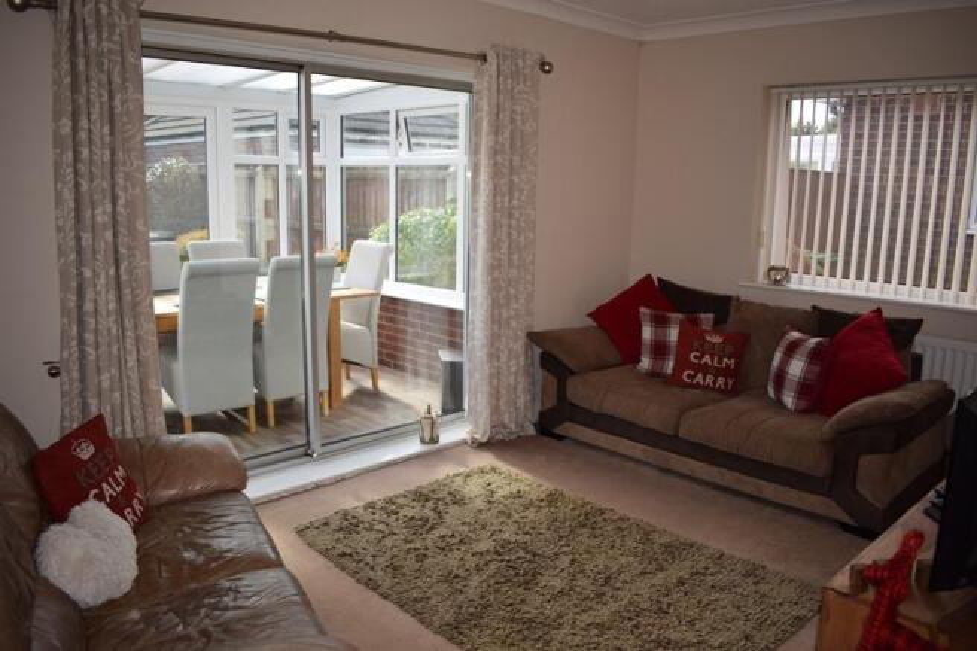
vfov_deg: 47.9
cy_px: 326
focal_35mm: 27
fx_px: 733
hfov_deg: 67.4
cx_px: 488
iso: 180
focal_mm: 18
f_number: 3.5
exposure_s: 1/125
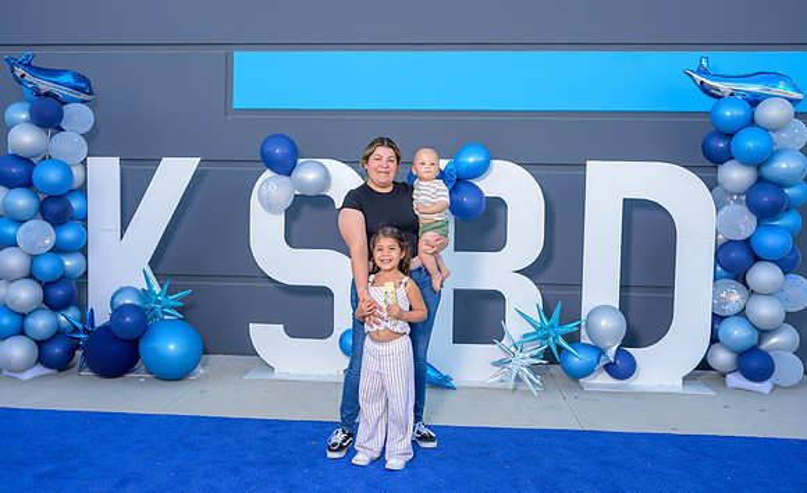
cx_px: 394
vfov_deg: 37.8
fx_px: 718
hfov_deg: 58.6
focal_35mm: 33
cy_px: 217
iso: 100
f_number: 4
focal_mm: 30
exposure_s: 1/200
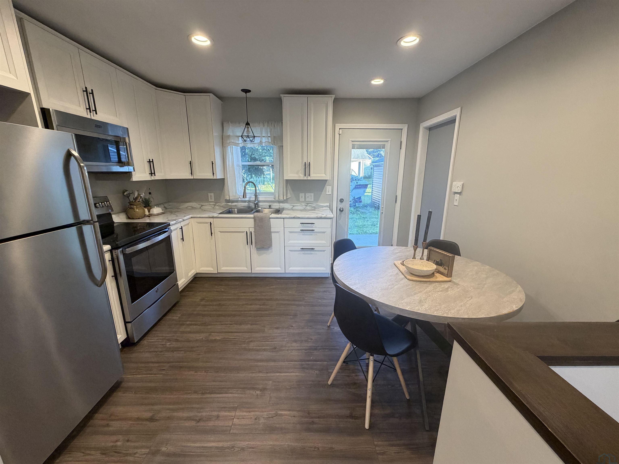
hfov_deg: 102.1
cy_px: 232
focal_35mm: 14
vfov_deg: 85.7
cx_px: 310
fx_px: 250
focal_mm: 2.22
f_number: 2.2
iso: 250
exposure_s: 1/60
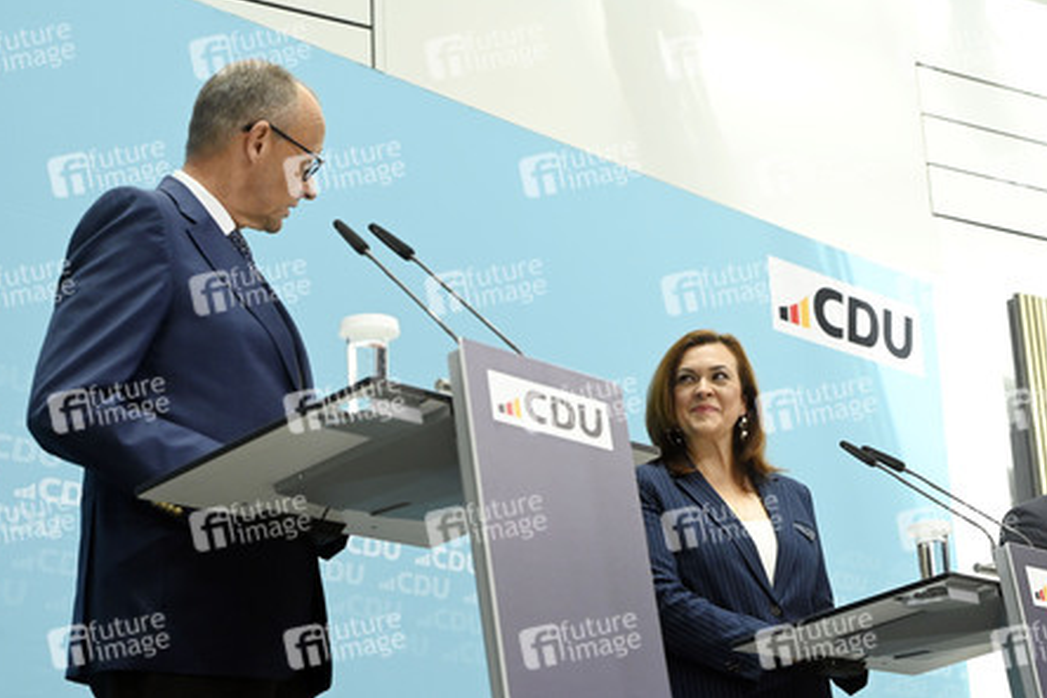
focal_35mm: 71
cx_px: 518
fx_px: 2065
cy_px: 347
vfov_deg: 19.2
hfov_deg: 28.5
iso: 4000
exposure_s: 1/1000
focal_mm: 70
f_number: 5.6
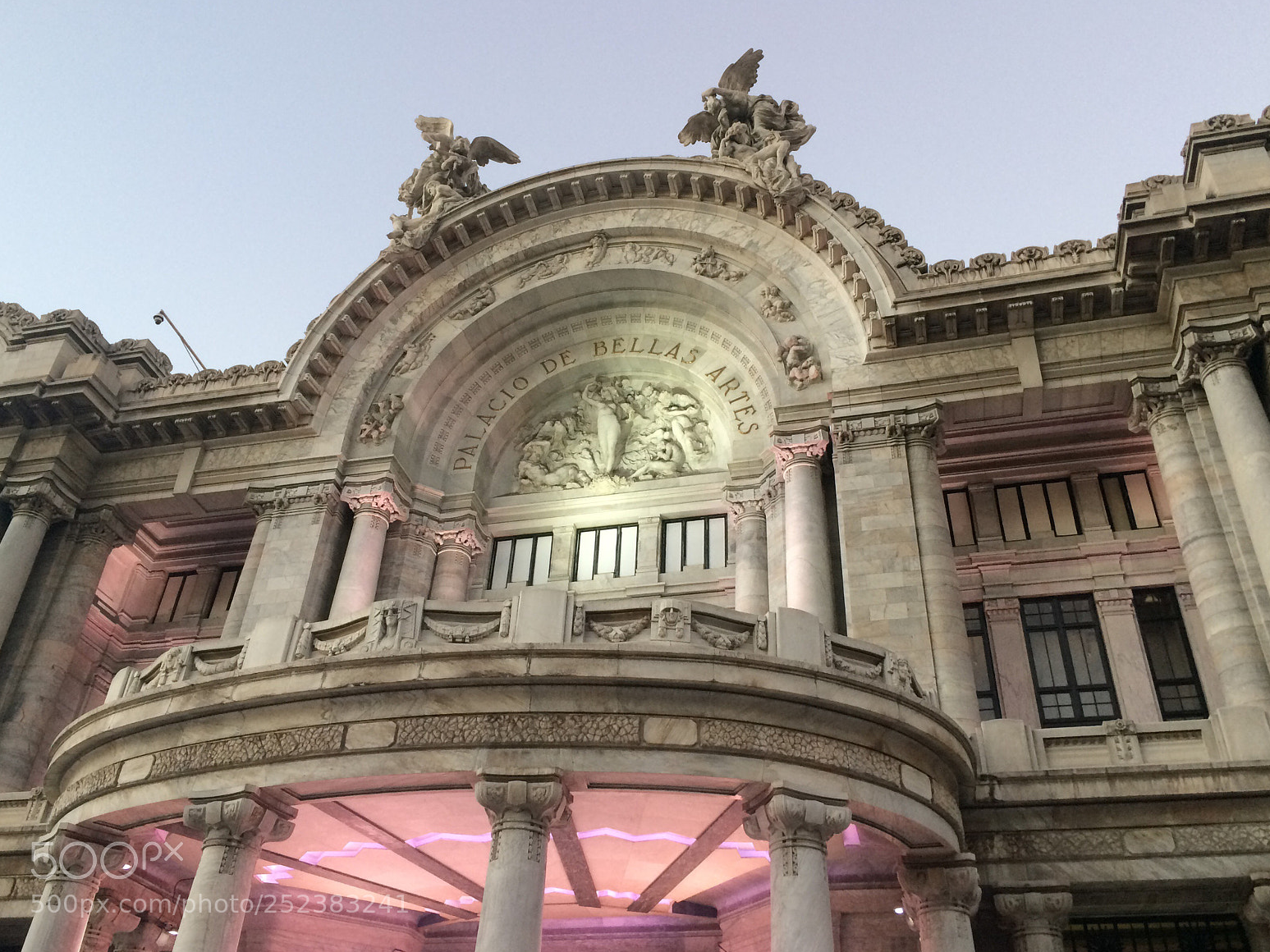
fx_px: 1101
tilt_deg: +36.2
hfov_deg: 60.0
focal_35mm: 30
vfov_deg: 46.8
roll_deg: -3.3
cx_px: 636
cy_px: 476
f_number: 2.2
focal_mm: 4.15
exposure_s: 1/30
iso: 80
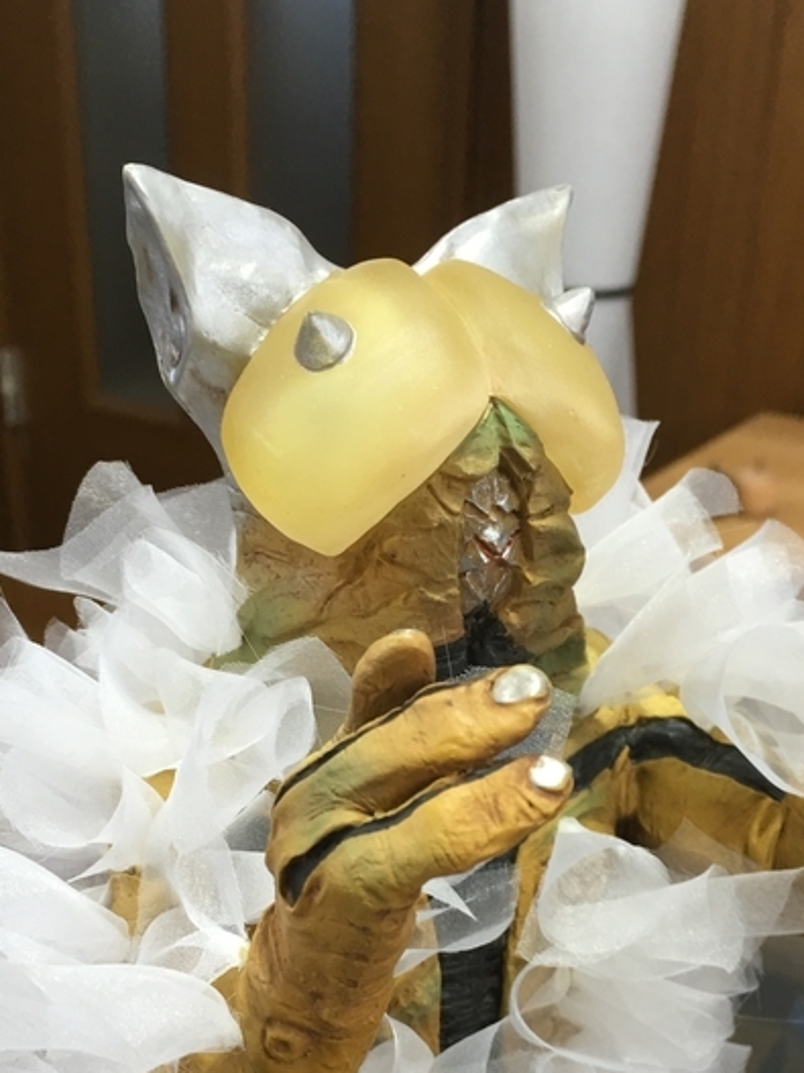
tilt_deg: -26.1
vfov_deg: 42.1
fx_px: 1363
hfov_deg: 32.9
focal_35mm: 44
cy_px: 757
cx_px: 429
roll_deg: -2.1
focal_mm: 4.15
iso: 32
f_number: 2.2
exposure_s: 1/15
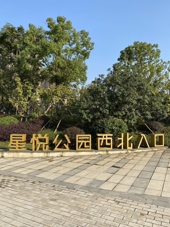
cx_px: 85
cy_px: 114
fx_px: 170
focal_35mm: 26
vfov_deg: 67.3
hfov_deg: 53.1
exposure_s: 1/1608
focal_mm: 4.25
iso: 32
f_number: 1.8
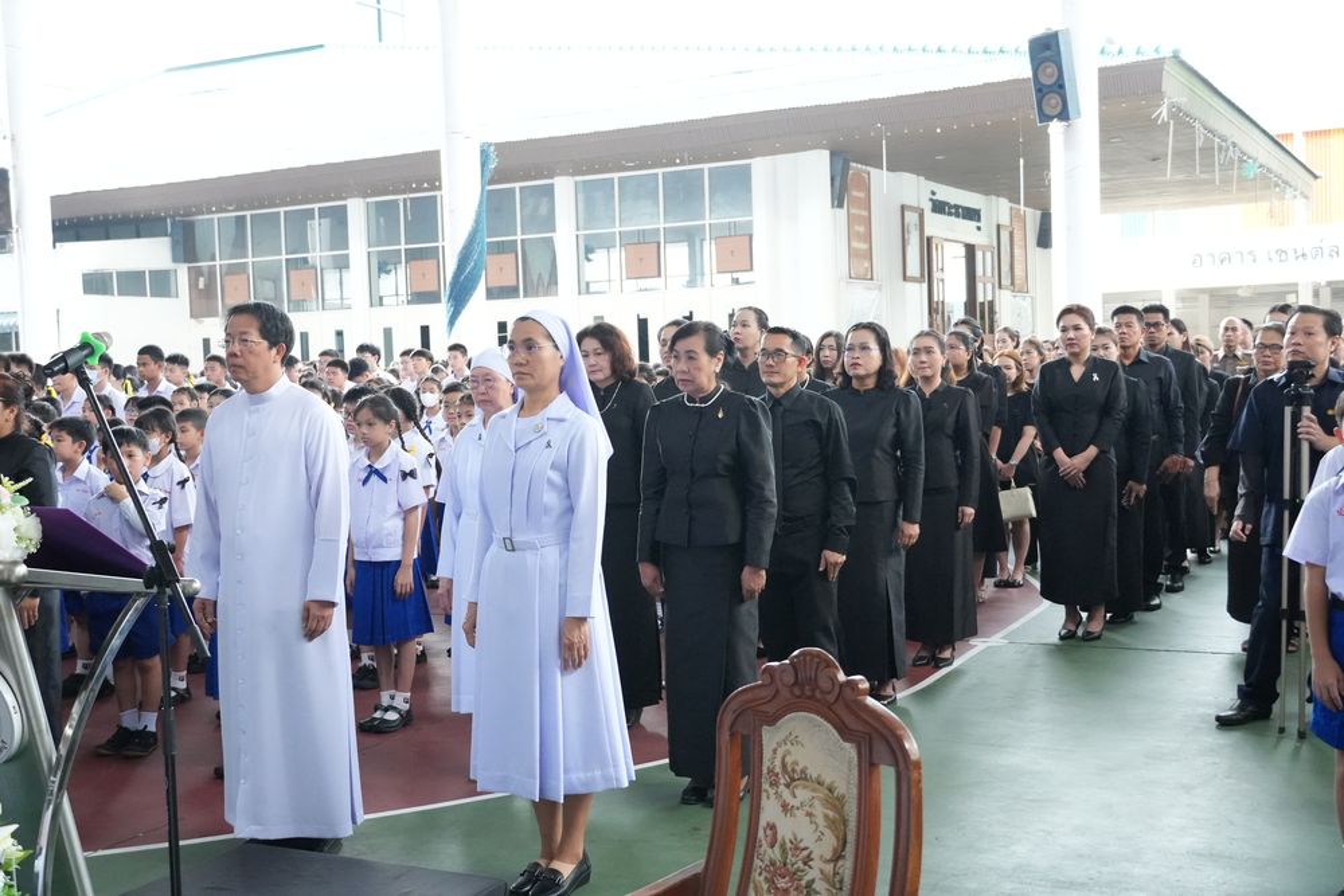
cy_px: 448
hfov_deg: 45.0
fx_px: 1624
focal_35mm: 44
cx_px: 672
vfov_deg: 30.9
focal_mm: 29
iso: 4000
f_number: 4.5
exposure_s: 1/500
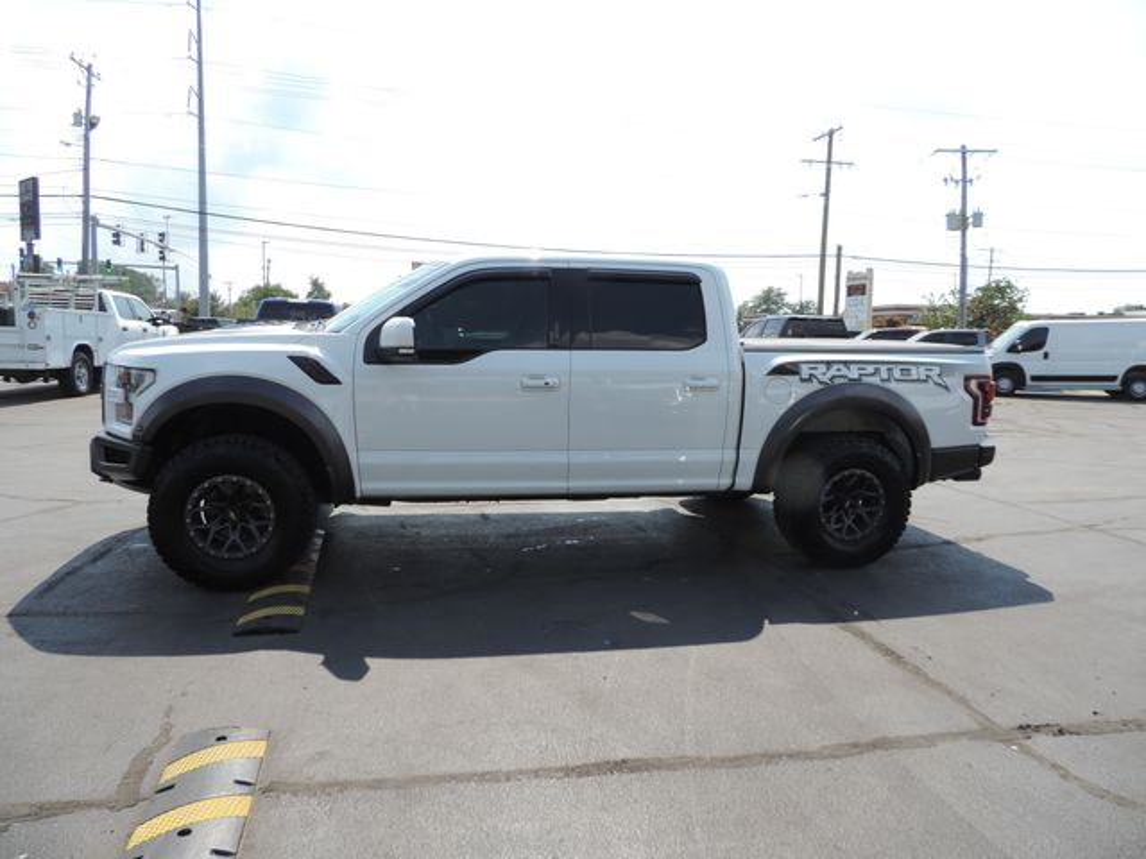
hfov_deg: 71.6
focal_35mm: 24
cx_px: 573
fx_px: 795
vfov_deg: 56.8
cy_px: 430
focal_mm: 4.3
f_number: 3
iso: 80
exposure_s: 1/800
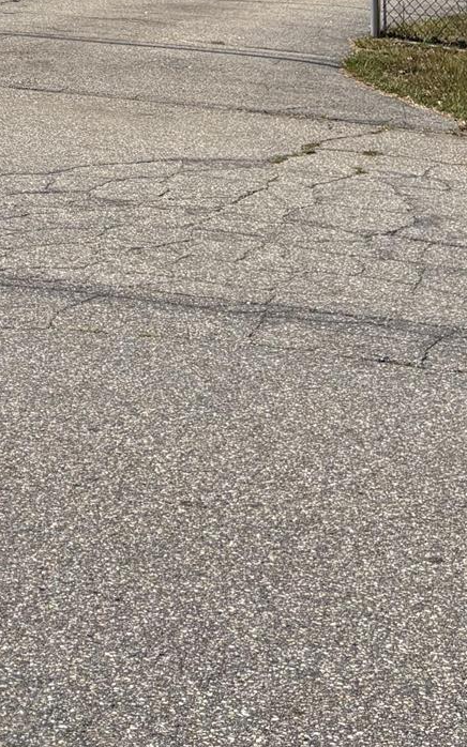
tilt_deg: +8.7
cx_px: -39
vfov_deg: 19.3
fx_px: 1854
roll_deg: -2.0
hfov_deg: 14.1
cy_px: -435
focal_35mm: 91
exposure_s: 1/3831
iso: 50
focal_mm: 5.96
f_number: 1.6
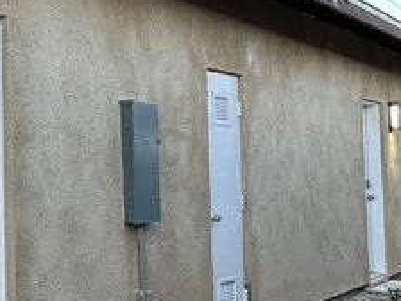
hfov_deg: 21.9
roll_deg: +0.1
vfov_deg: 22.9
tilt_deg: +2.2
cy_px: 147
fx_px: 741
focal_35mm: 64
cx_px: -281
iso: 125
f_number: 2.2
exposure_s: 1/120
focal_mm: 2.22
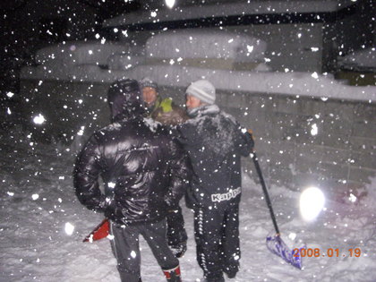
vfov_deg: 37.7
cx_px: 188
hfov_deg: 49.0
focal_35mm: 38
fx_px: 413
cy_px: 141
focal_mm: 6.3
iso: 800
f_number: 3.3
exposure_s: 1/250
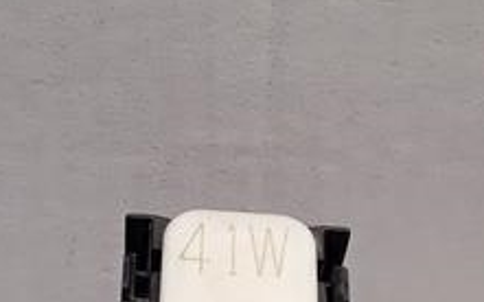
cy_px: 357
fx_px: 1134
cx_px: 237
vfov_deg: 14.7
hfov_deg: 24.1
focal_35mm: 86
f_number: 1.9
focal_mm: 2.91
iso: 64
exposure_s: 1/100
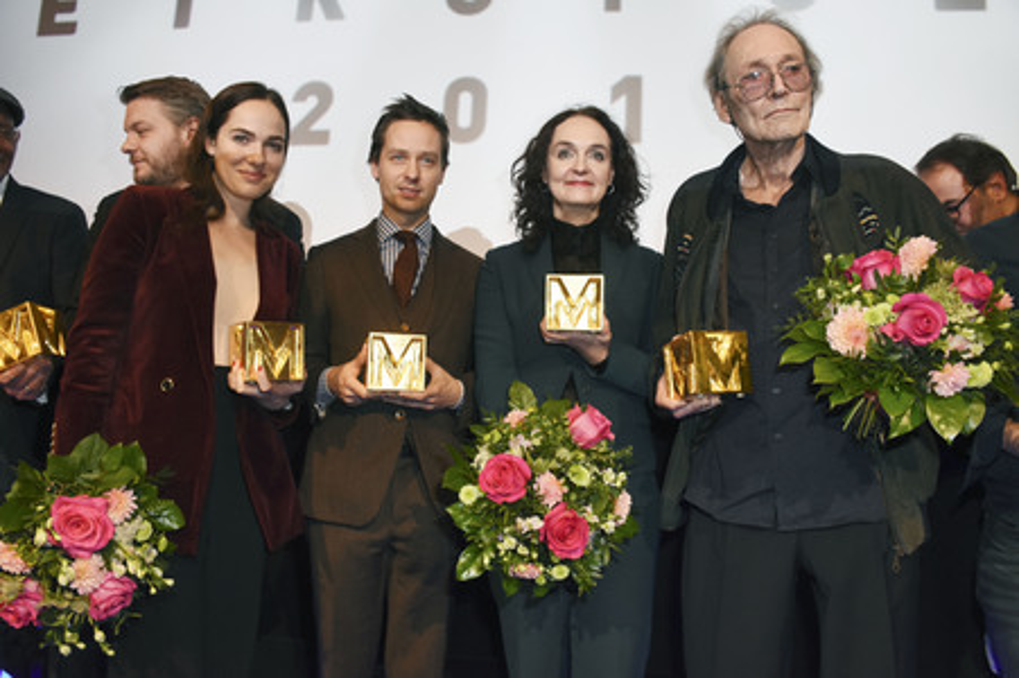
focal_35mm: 27
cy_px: 339
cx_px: 510
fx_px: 764
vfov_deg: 47.9
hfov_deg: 67.4
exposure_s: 1/80
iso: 1600
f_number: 6.3
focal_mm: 18
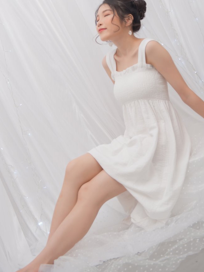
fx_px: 464
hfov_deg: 24.8
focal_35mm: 59
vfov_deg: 32.4
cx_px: 126
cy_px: 91
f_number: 3.3
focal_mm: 42
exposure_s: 1/125
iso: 125
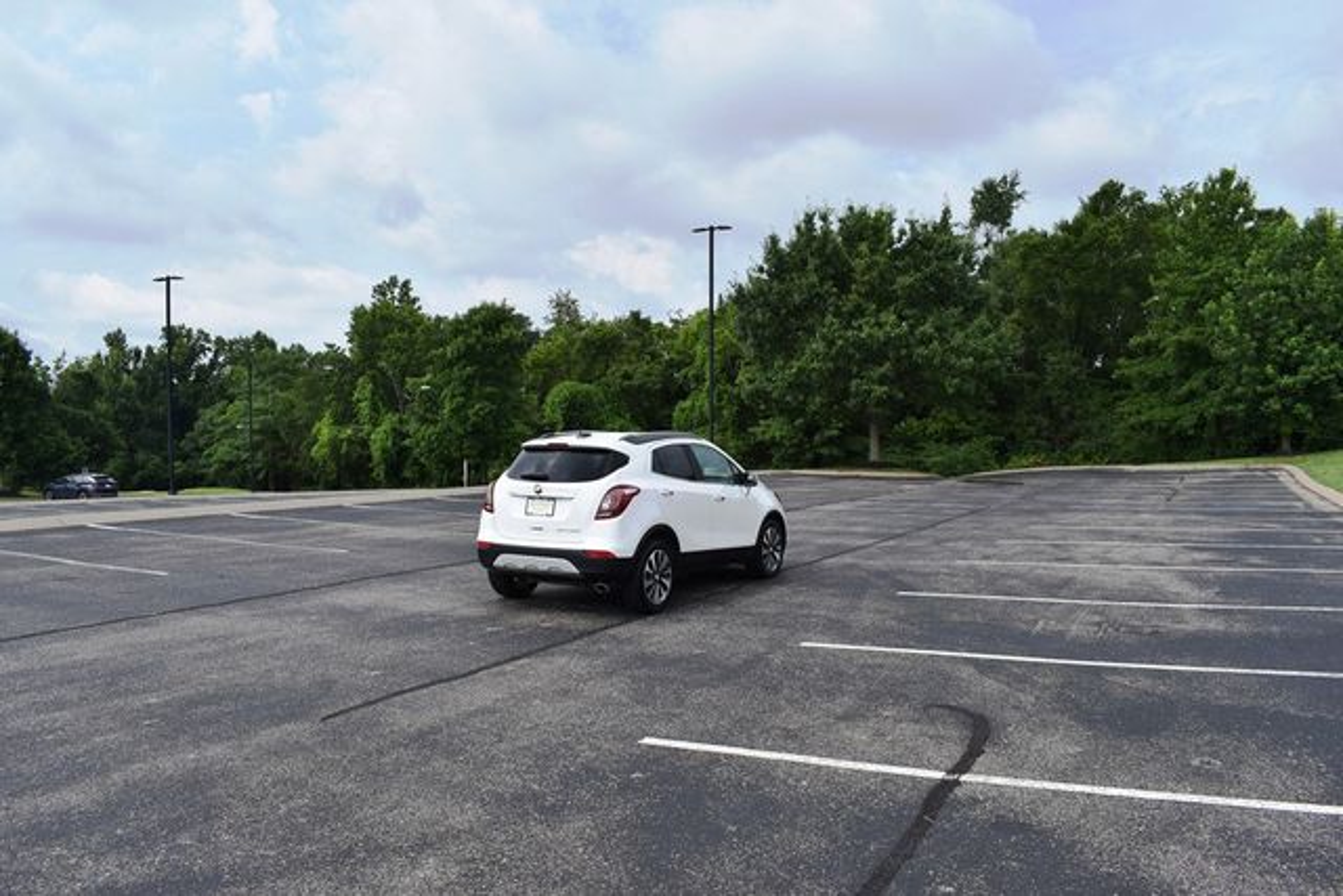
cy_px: 448
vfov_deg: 48.0
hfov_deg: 67.4
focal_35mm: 27
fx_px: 1007
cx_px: 672
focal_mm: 18
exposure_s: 1/250
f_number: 8
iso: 100
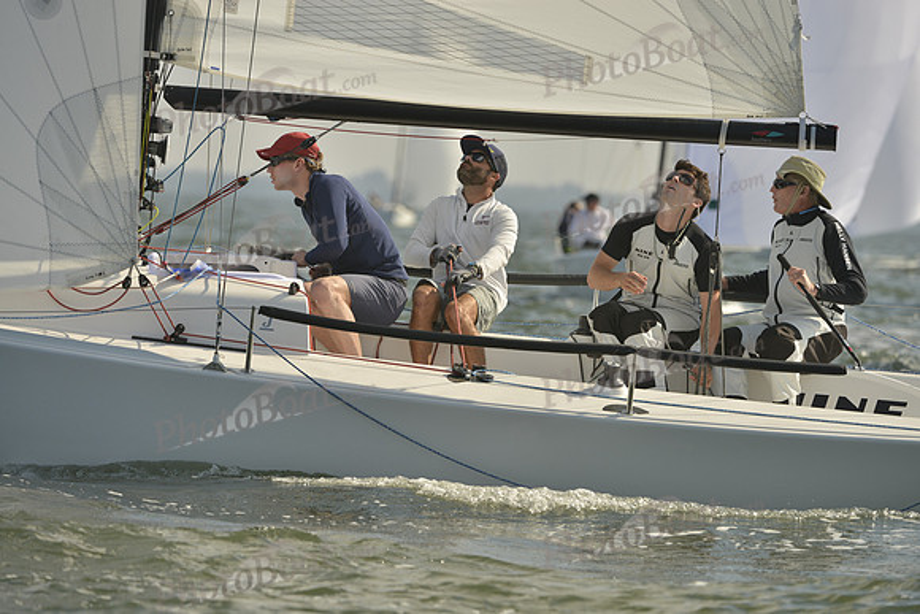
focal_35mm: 330
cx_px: 460
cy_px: 307
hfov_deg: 6.2
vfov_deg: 4.2
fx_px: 8435
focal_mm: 330
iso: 280
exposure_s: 1/1600
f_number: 7.1
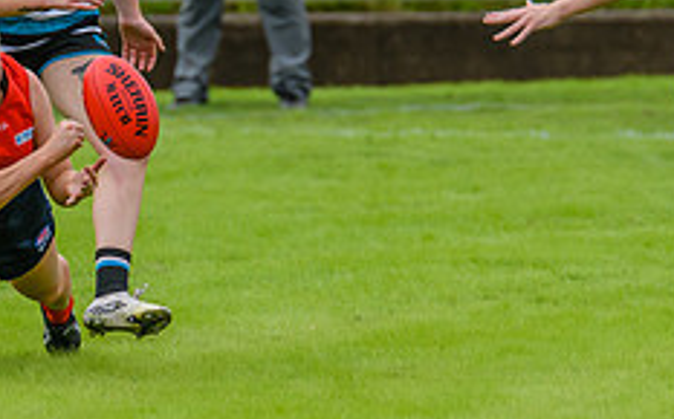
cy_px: 77
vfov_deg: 1.0
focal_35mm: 1351
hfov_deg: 1.6
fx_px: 24786
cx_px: 39
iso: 800
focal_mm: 420
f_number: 6.3
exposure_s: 1/2000
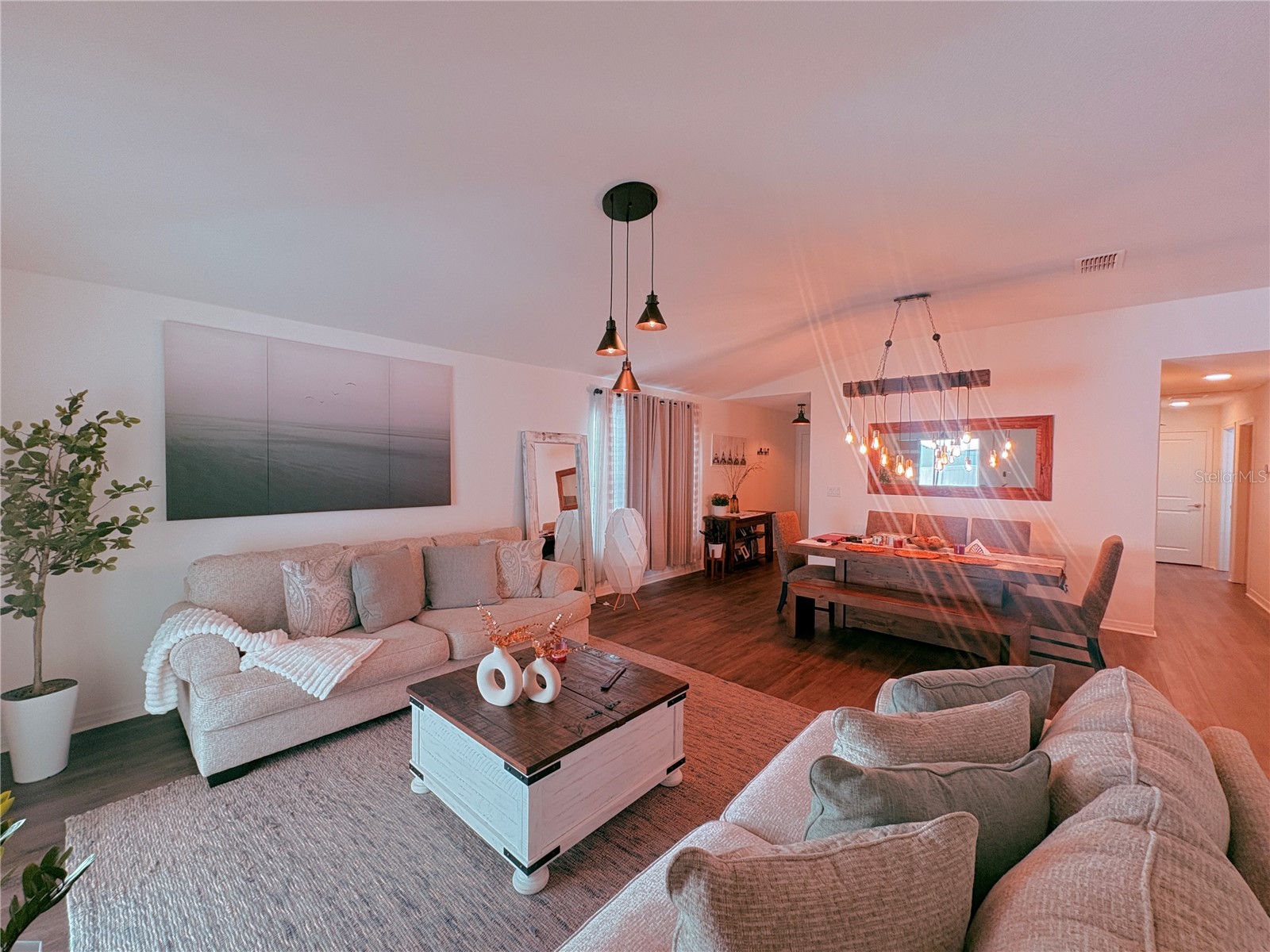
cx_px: 635
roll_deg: +0.5
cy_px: 476
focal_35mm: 14
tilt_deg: -1.2
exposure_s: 1/60
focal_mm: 2.22
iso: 320
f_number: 2.2
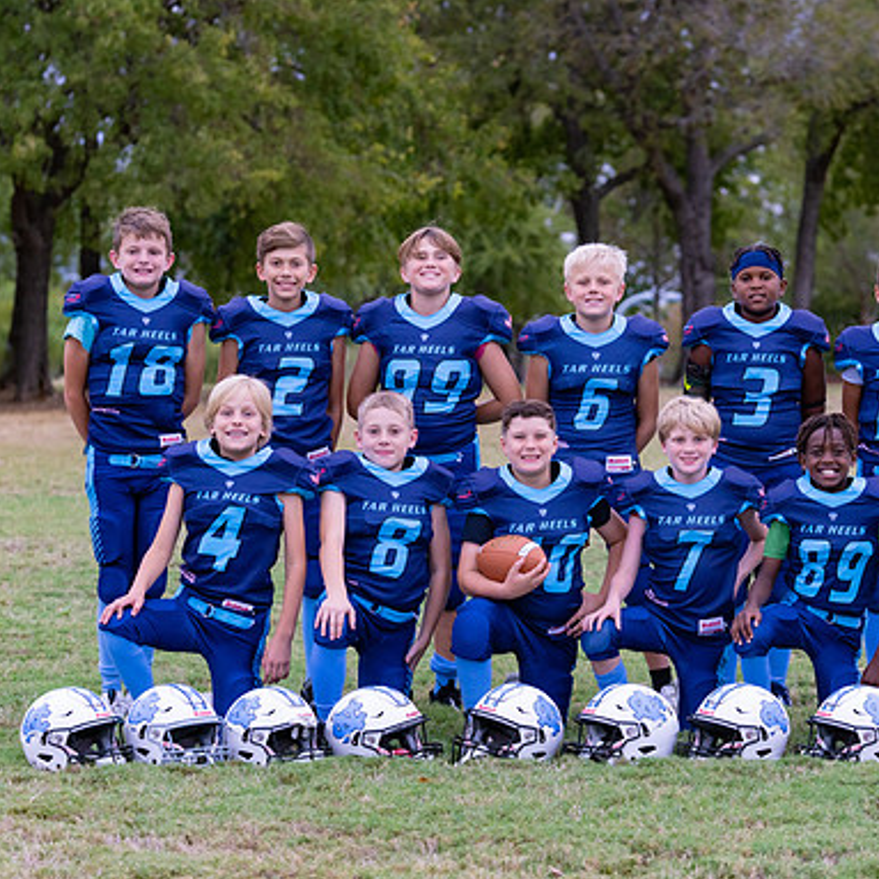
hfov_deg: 14.4
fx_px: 3476
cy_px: 442
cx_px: 535
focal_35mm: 121
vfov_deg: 14.4
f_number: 4
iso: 1600
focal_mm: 94
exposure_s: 1/320
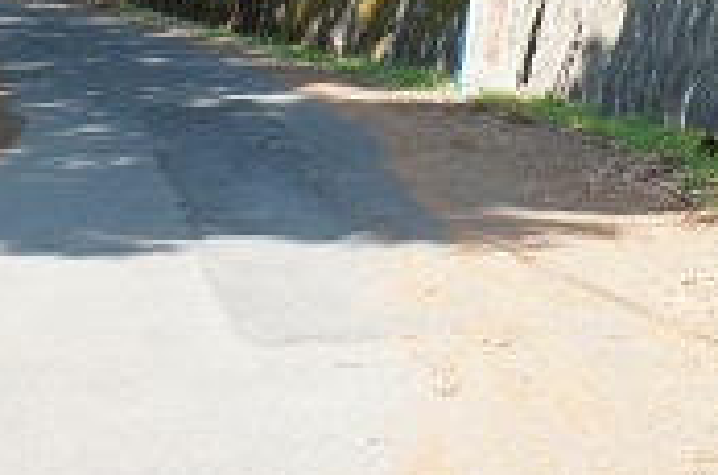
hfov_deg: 24.4
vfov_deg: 16.0
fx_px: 1638
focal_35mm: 82
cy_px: -66
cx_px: 153
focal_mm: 19.9
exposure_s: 1/80
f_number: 6.3
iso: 100
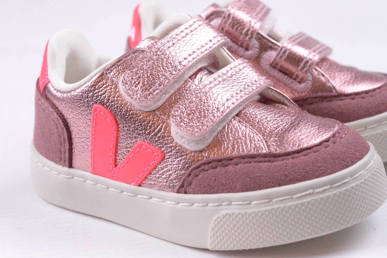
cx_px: 194
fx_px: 645
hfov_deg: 33.4
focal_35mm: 60
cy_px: 129
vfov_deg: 22.6
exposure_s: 1/4000
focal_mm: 60
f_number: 10
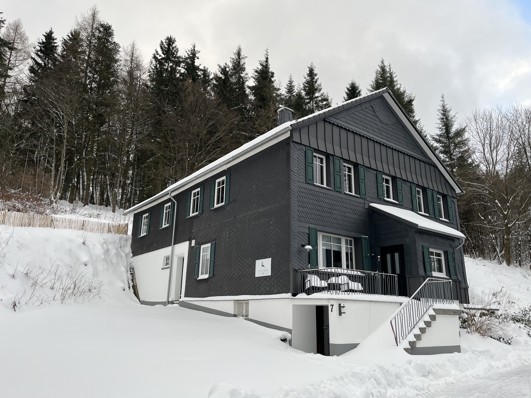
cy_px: 199
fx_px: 399
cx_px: 266
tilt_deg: +16.2
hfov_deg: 67.3
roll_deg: -1.4
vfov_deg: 53.1
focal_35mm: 26
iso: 50
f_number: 1.6
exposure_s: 1/333
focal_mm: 5.1
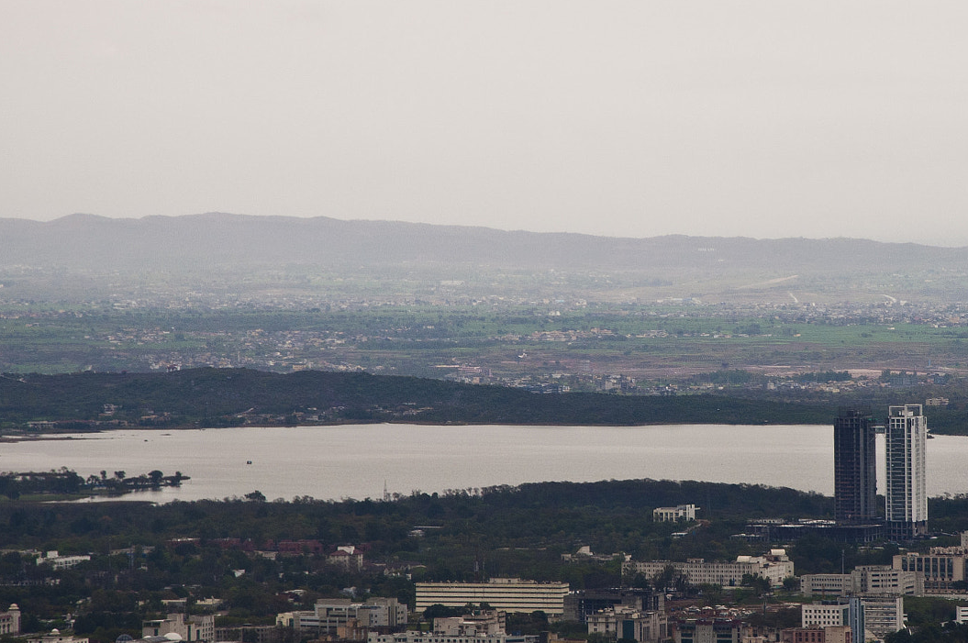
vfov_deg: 5.7
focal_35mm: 239
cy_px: 356
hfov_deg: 8.6
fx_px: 6413
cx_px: 692
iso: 250
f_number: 11
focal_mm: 105
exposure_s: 1/125
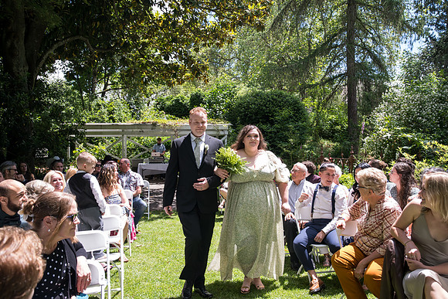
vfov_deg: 38.9
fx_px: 423
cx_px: 224
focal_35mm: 34
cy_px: 150
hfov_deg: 55.8
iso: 400
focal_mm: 34
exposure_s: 1/320
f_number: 6.3
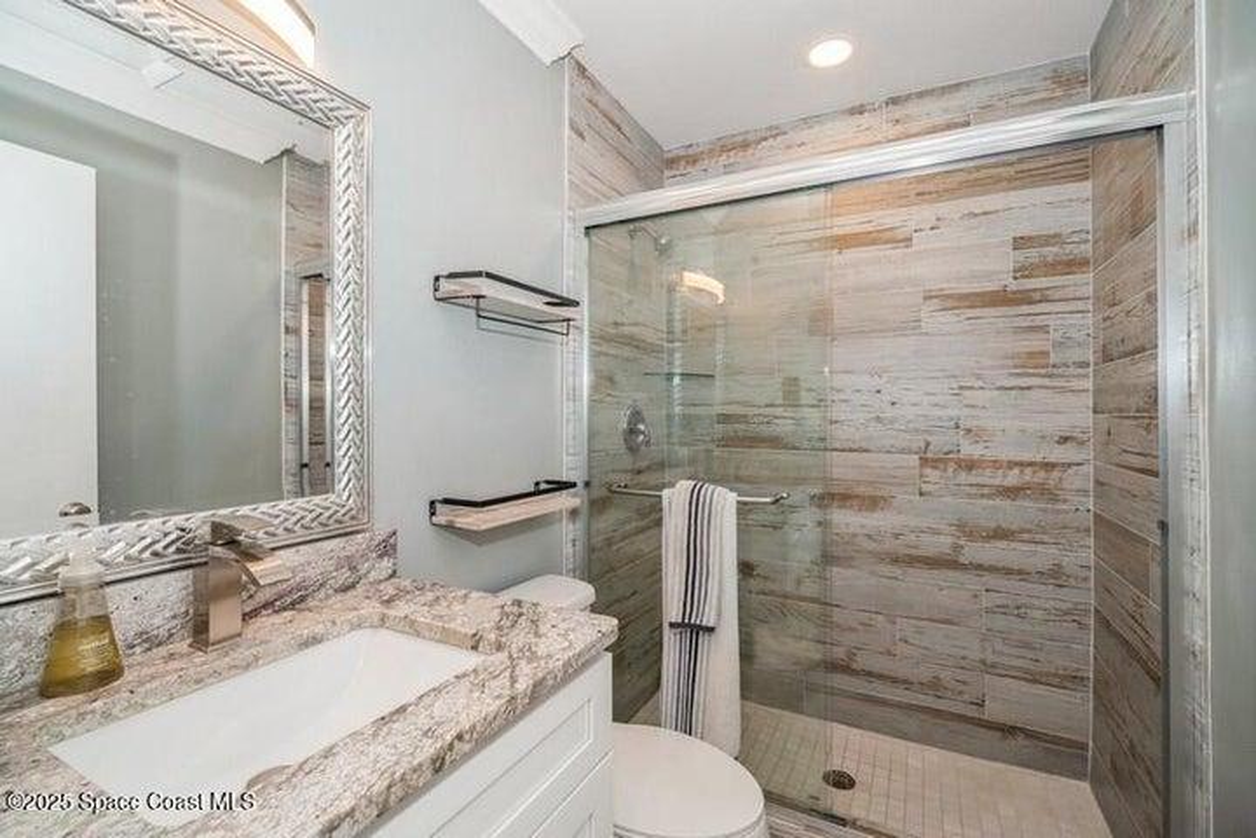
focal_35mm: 15
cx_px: 628
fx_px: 523
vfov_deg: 77.3
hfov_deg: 100.4
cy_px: 419
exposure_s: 1/15
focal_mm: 15
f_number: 8
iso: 200
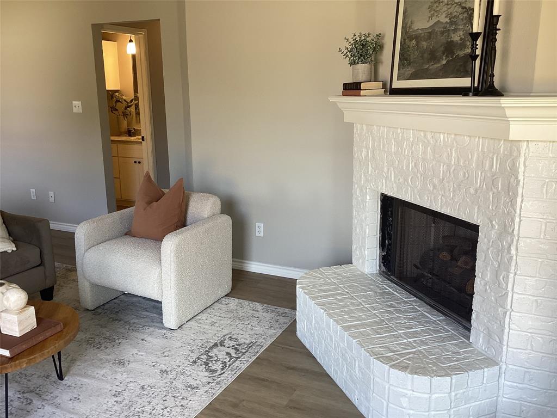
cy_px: 209
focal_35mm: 31
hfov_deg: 58.4
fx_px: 499
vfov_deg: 45.4
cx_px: 278
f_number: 2.4
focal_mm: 3.3
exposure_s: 1/60
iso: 50
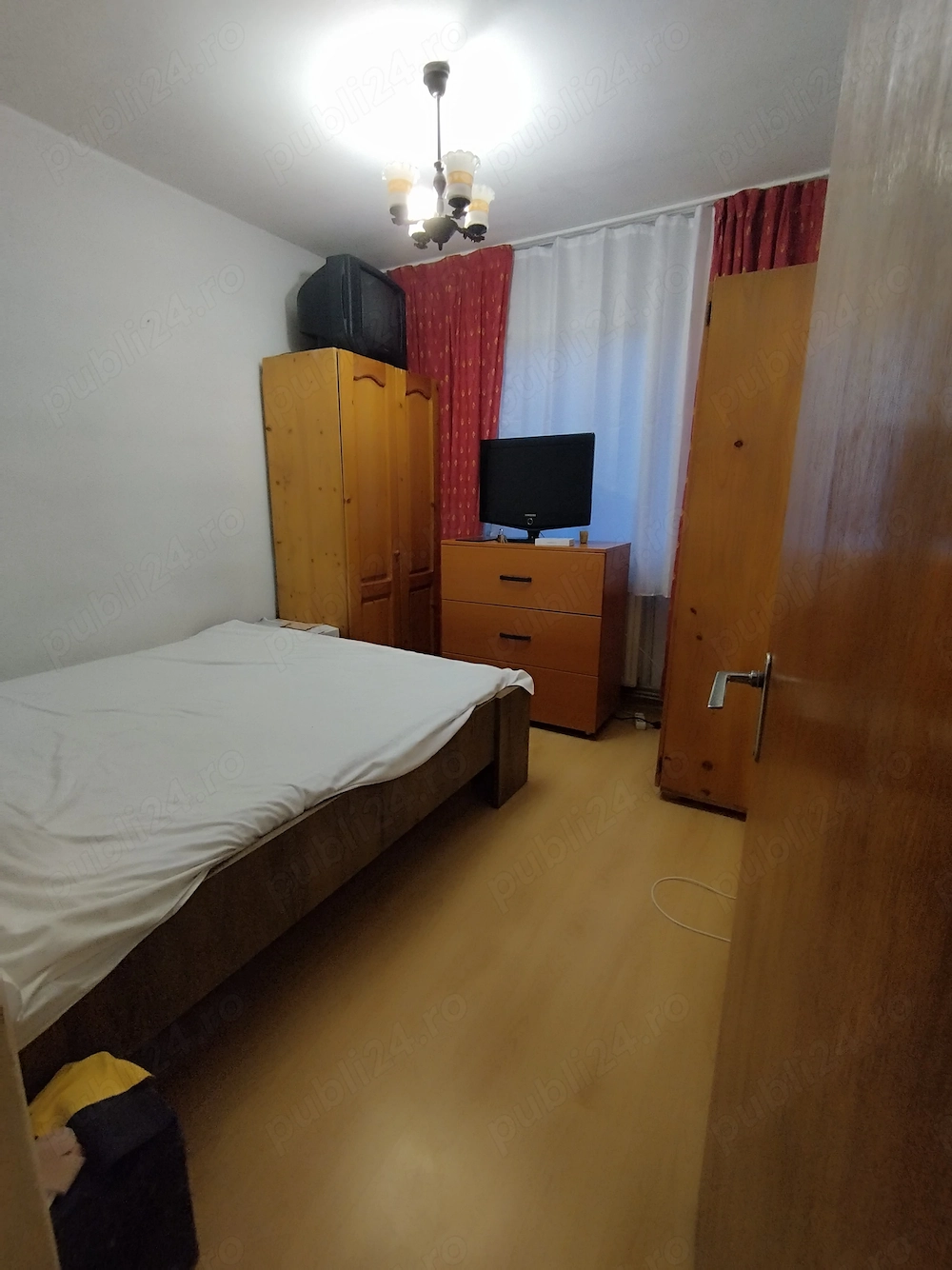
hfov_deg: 78.1
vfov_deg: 94.5
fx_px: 587
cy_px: 635
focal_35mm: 16
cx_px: 476
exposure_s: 1/16.7
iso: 130
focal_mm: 1.65
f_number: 2.2
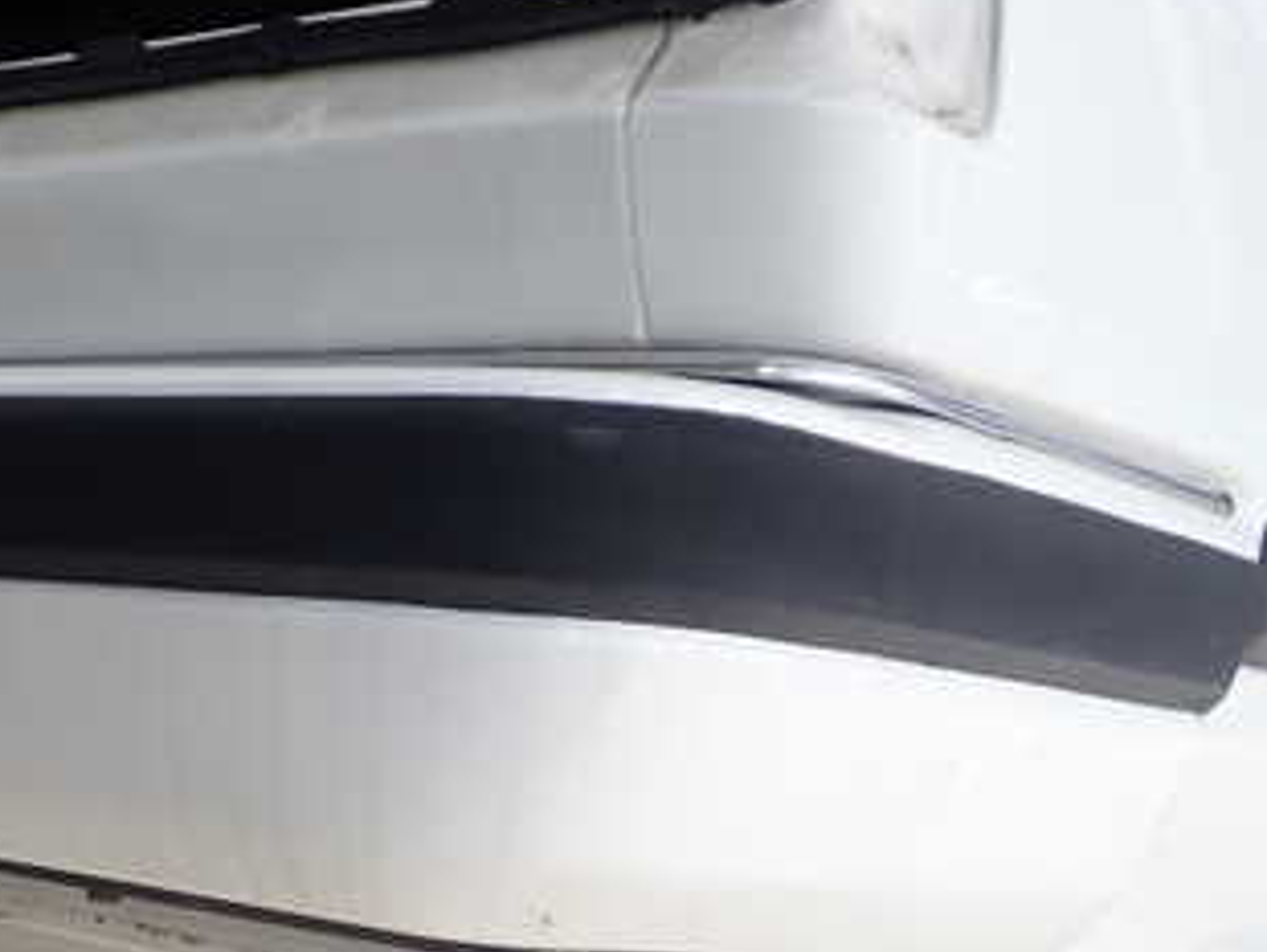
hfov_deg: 31.6
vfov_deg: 24.9
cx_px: 114
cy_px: 731
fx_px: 2125
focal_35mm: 58
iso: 100
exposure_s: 1/125
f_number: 2.3
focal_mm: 5.5
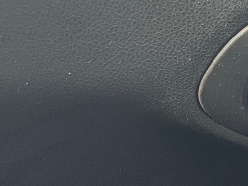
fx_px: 666
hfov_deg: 18.5
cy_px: 62
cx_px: 380
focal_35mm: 93
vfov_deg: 15.9
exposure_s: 1/121
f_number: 1.6
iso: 100
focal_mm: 4.2
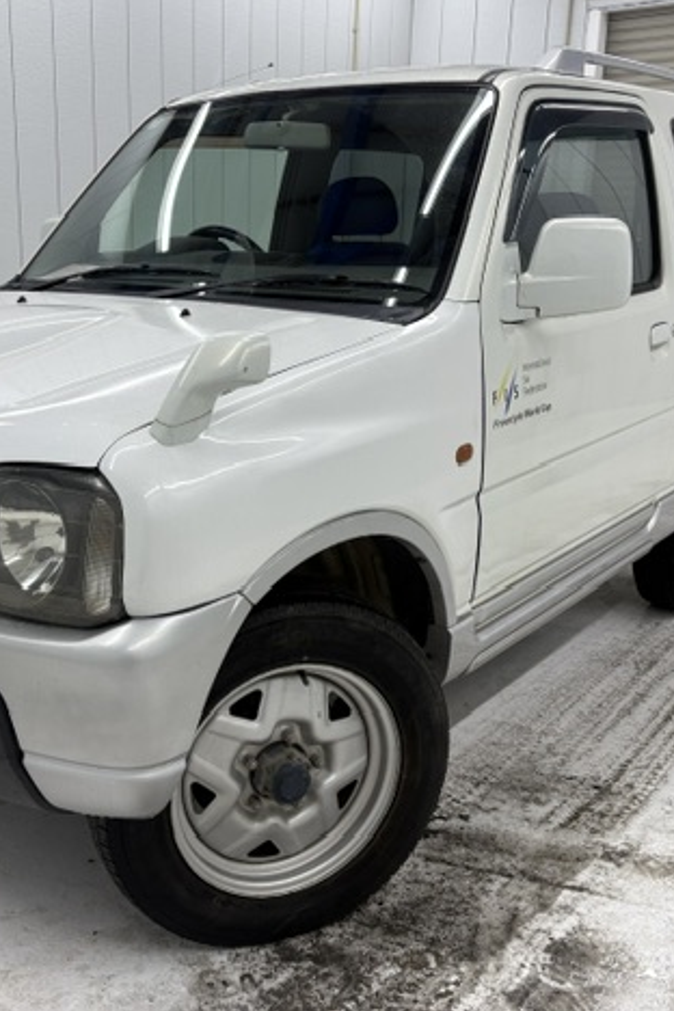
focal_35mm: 37
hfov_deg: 35.7
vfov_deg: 51.9
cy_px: 495
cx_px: 235
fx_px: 1039
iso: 40
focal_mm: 5.96
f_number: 1.6
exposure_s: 1/100
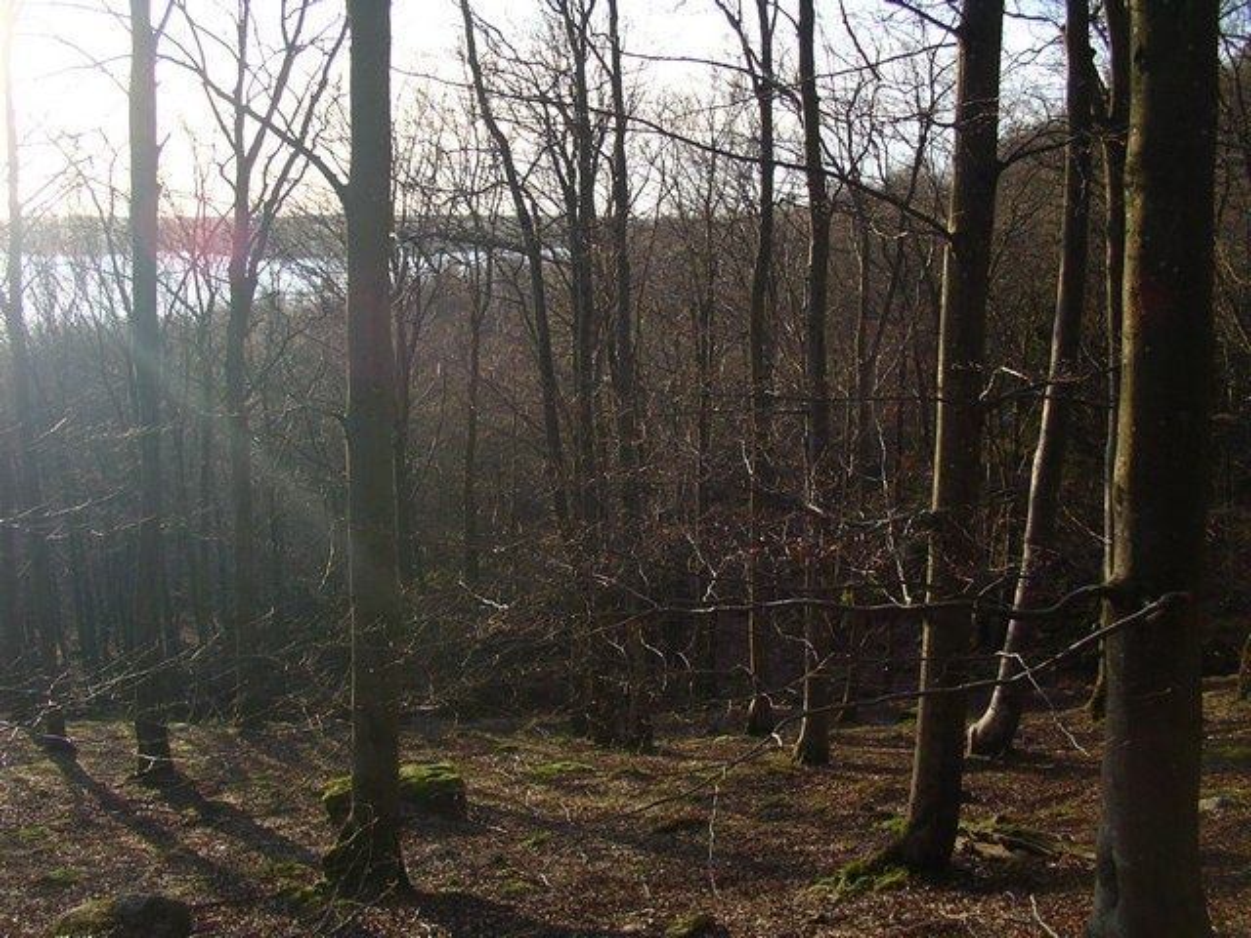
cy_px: 469
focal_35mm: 37
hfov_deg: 50.1
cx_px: 626
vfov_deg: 38.7
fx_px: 1337
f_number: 2.8
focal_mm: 5.7
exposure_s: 1/200
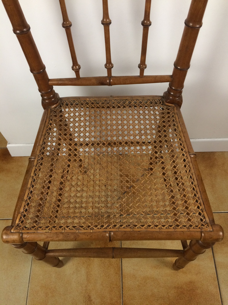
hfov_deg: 48.2
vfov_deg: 61.7
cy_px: 152
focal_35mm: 29
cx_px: 114
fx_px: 255
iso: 80
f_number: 2.2
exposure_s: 1/33
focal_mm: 4.15
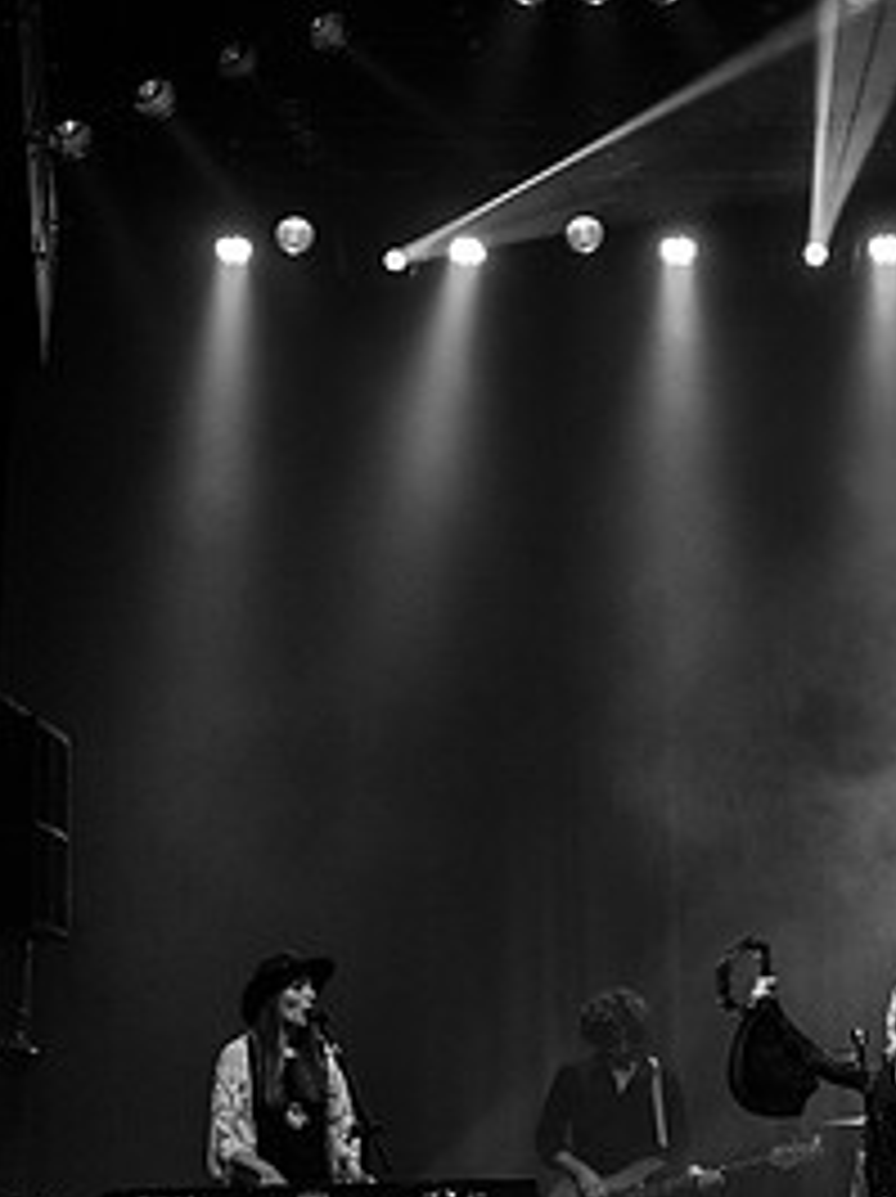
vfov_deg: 18.4
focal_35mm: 107
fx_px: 3699
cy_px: 633
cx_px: 976
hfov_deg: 13.5
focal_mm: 44
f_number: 3.2
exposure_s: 1/160
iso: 2500
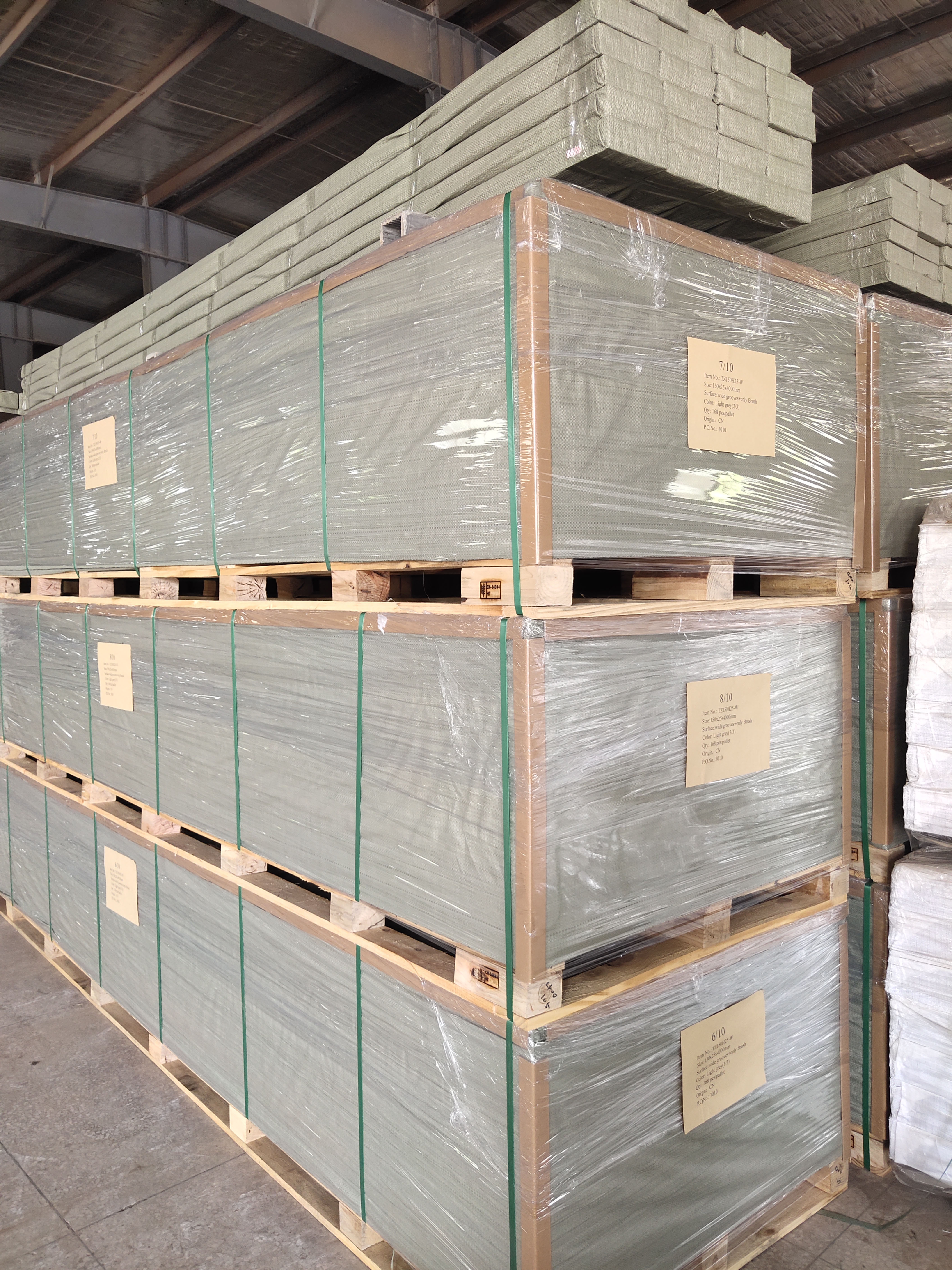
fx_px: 1063
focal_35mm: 29
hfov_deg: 48.2
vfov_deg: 61.7
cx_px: 476
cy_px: 635
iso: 248
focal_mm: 4.27
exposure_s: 1/50
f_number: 1.8
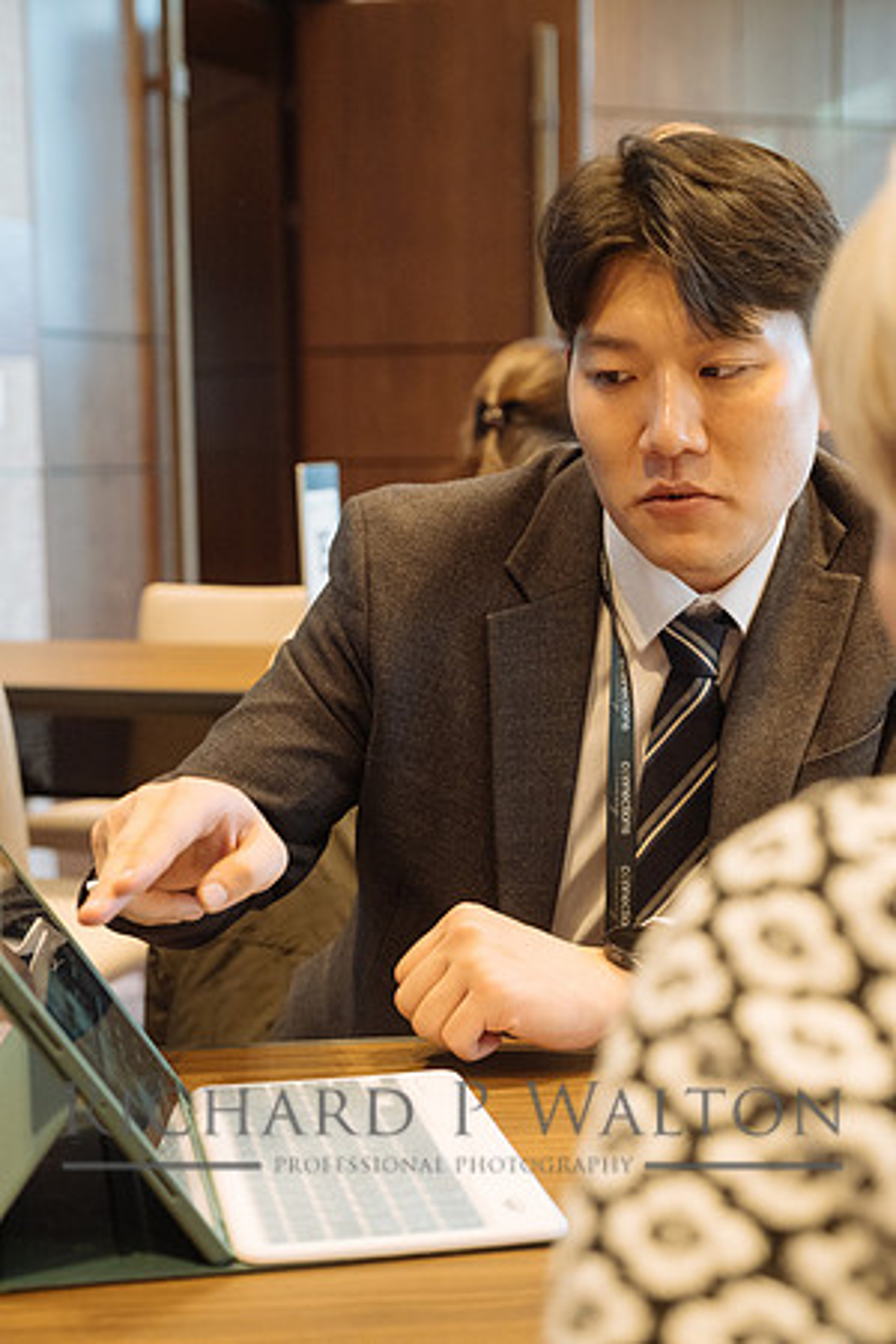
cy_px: 672
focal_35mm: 56
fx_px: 2091
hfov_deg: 24.2
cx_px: 448
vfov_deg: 35.6
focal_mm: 37.6
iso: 1600
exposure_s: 1/250
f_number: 3.2
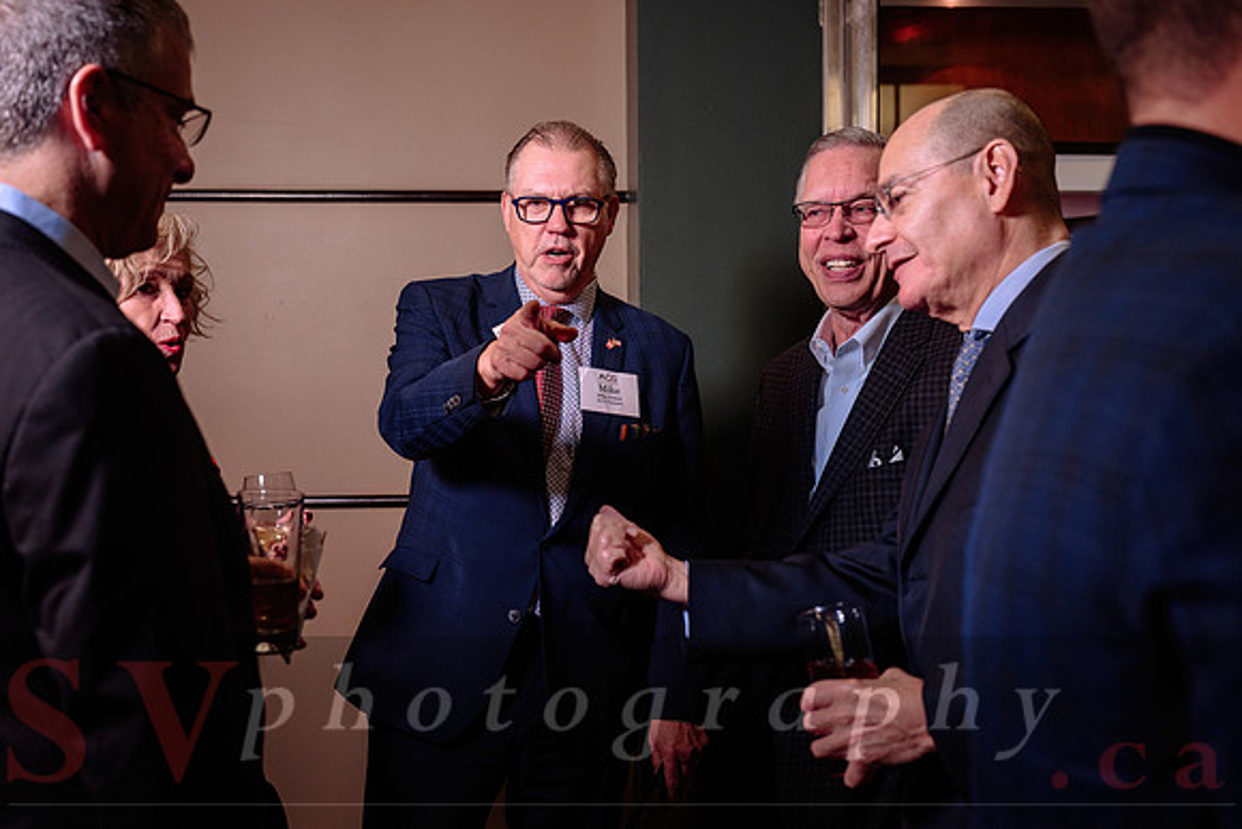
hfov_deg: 47.8
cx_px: 636
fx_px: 1402
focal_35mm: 41
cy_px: 415
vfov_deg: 32.9
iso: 800
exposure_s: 1/80
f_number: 3.5
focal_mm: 39
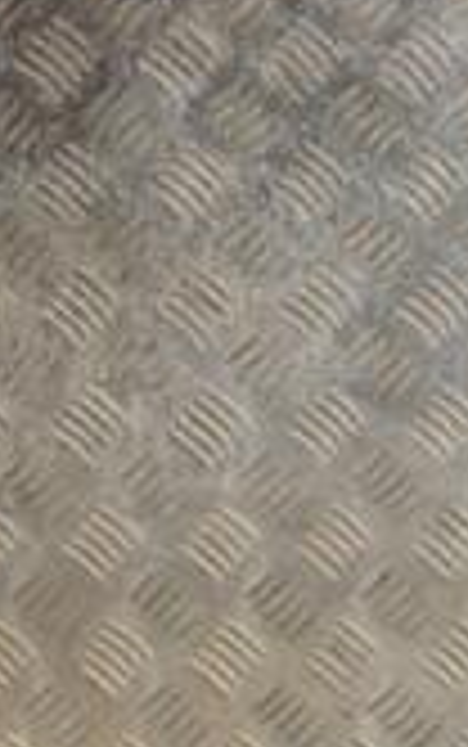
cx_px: 1148
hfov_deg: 7.8
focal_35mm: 155
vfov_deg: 13.5
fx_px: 3158
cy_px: 544
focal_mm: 28
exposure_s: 1/200
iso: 800
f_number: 5
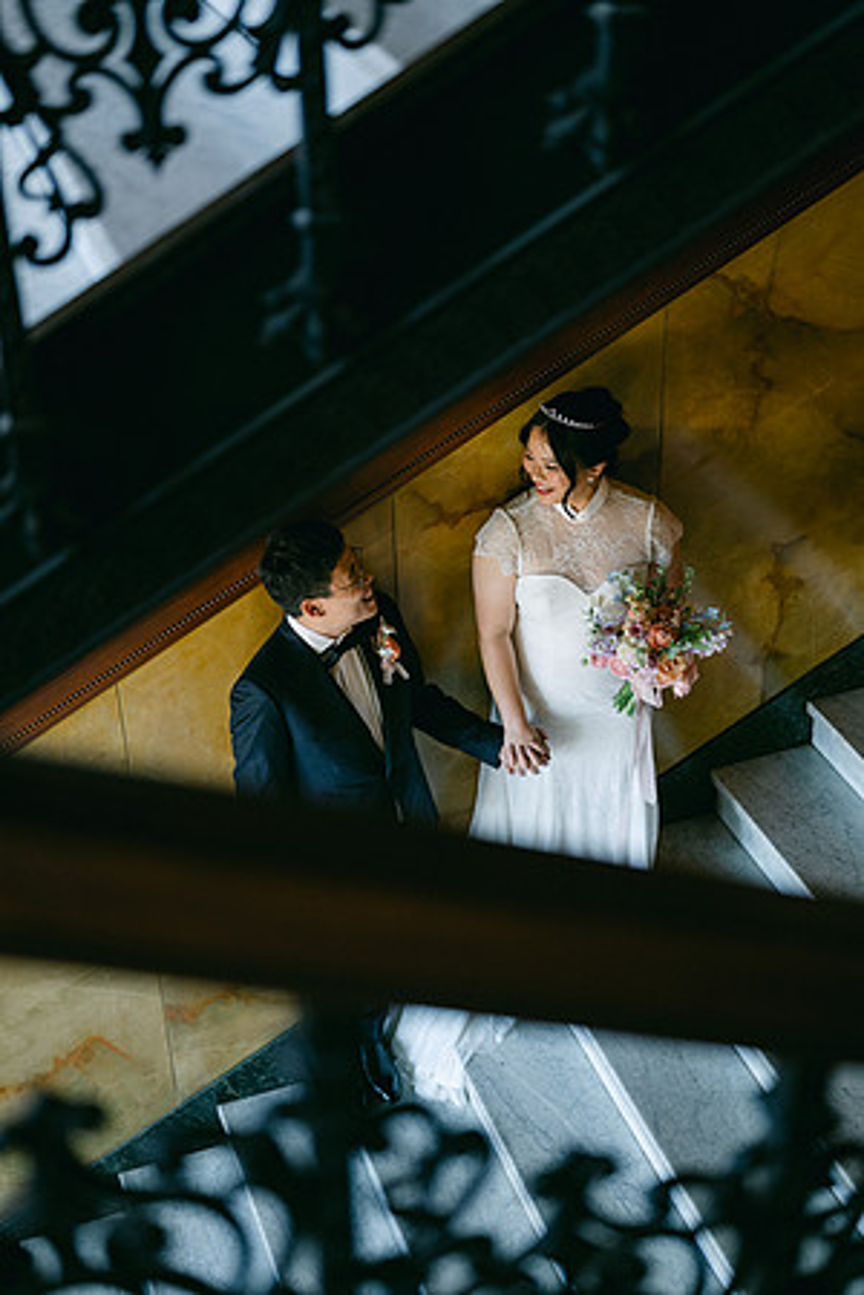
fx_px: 1800
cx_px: 432
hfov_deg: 27.0
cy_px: 648
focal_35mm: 50
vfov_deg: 39.6
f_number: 1.8
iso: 500
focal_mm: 50
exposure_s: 1/125
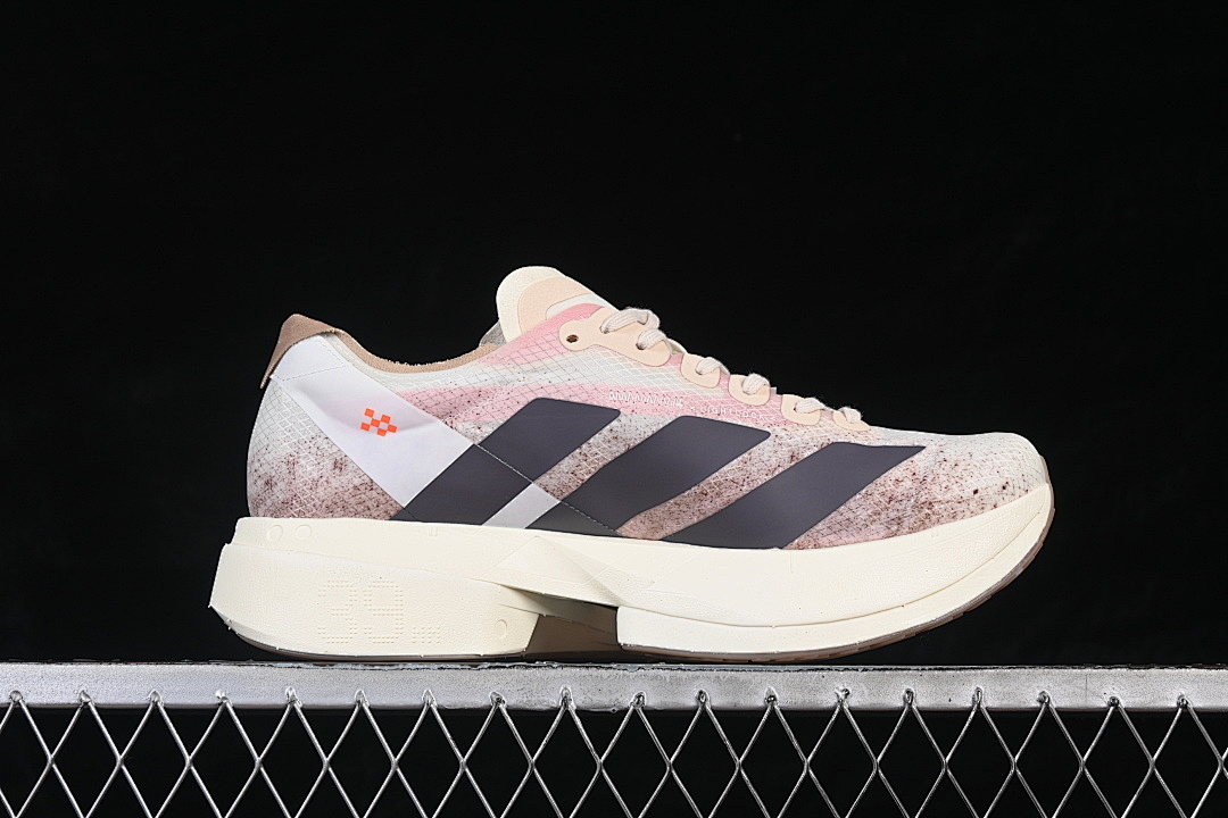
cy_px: 409
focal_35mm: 75
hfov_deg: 27.0
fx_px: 2558
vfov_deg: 18.2
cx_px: 614
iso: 160
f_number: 8
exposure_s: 1/80
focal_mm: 50
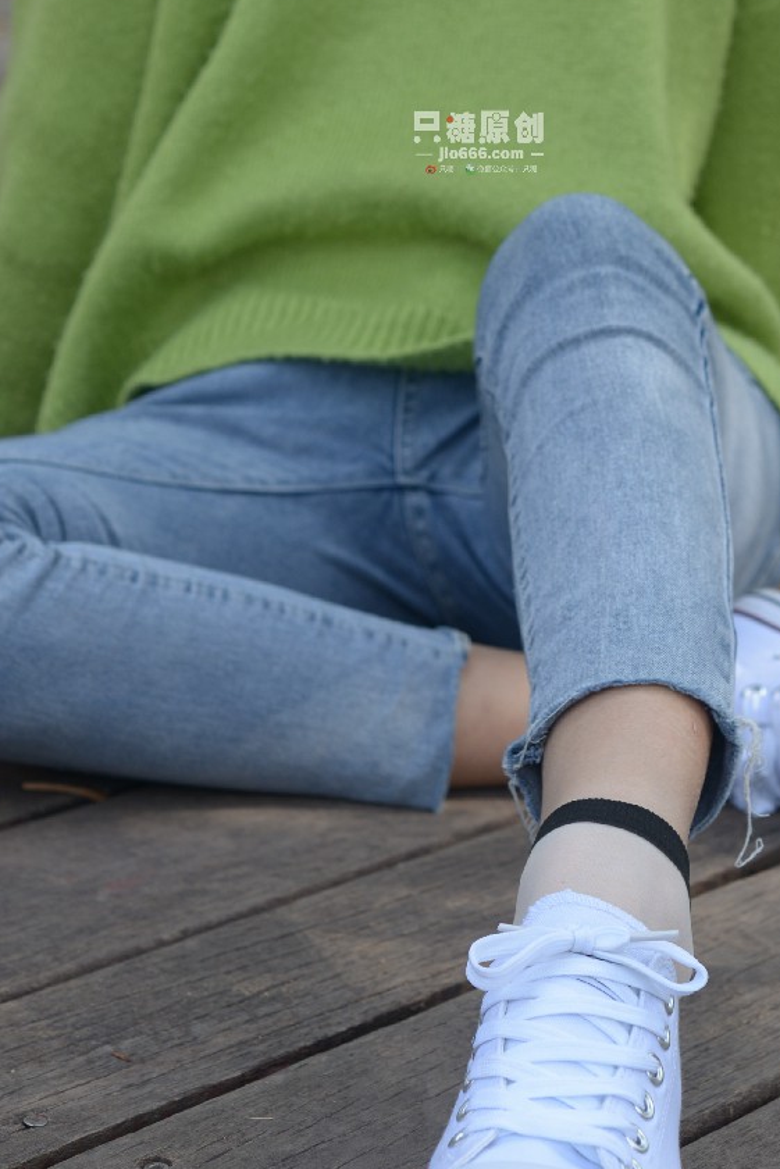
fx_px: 3476
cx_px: 479
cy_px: 140
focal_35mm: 107
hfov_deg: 12.8
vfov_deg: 18.8
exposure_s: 1/640
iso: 200
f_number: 5.6
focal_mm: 50
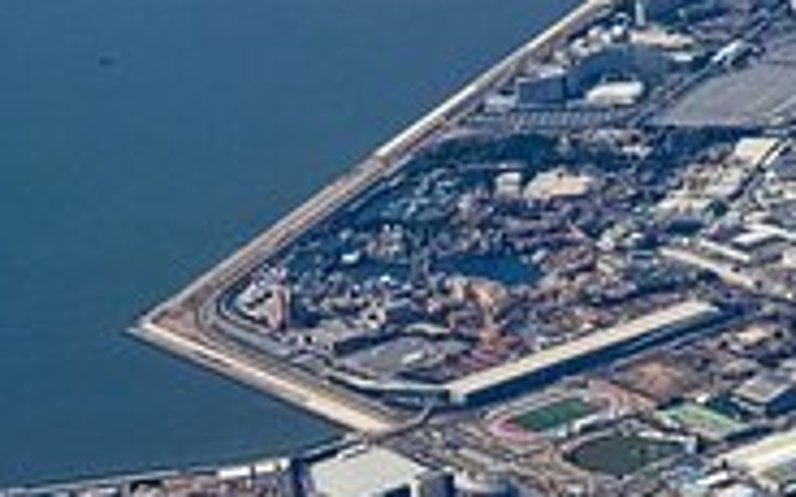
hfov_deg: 8.2
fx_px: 5532
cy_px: -436
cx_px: 193
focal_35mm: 255
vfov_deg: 5.1
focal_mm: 30
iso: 160
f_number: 5.6
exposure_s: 1/800
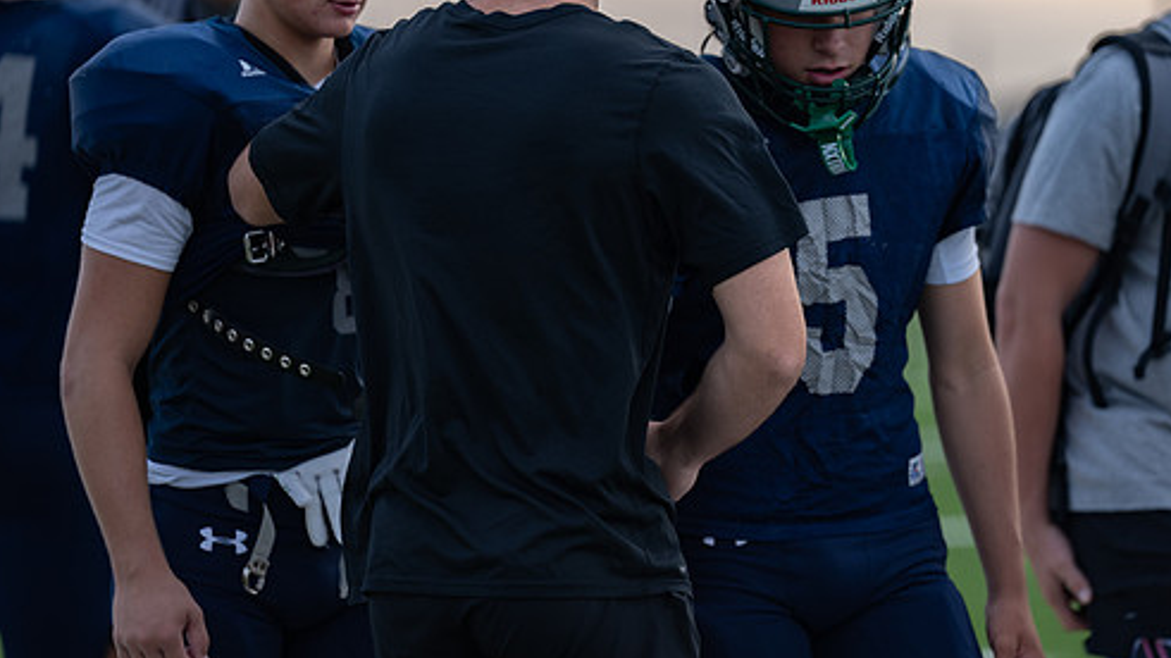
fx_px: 7265
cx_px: 684
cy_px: 209
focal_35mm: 234
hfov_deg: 9.2
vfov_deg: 5.2
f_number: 2.8
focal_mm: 188
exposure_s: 1/500
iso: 100
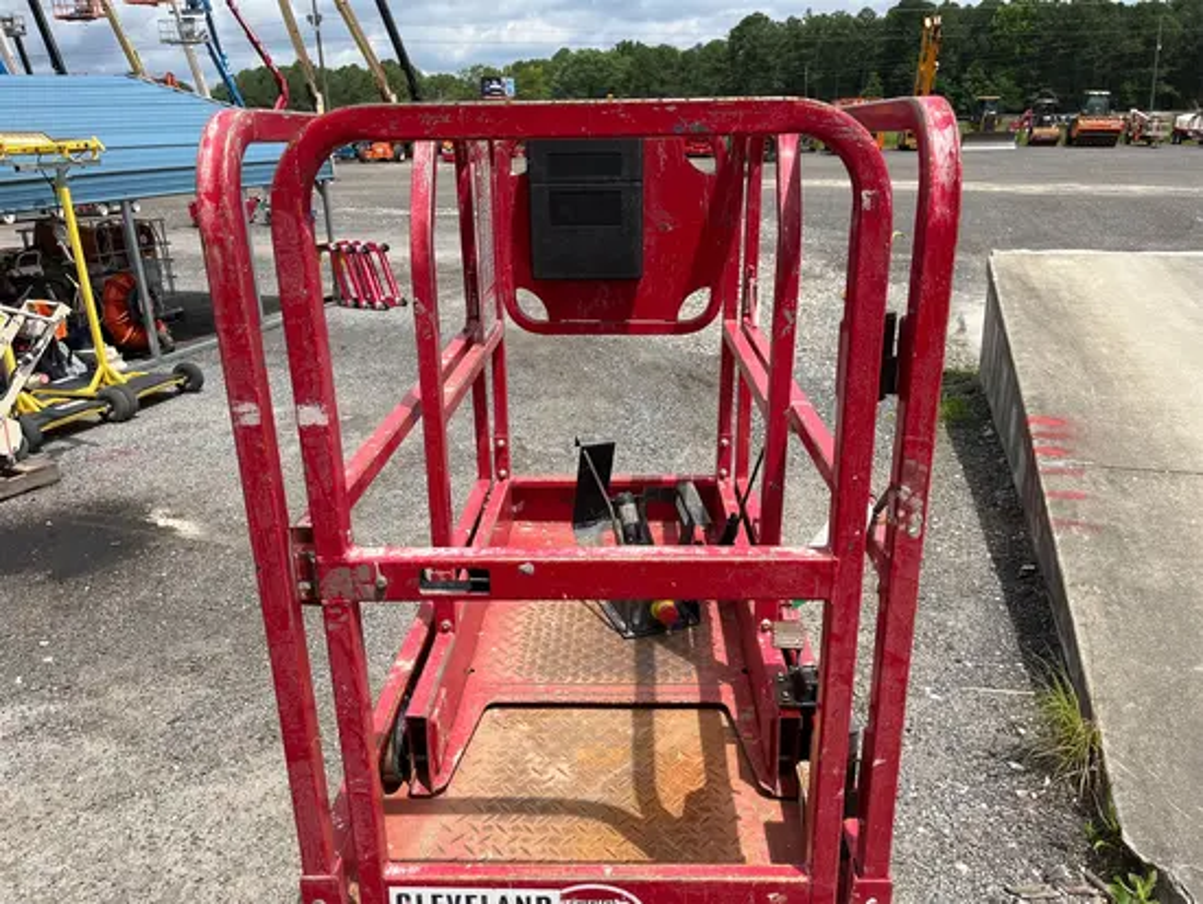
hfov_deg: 67.3
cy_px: 452
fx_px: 904
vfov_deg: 53.1
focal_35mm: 26
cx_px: 602
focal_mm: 5.1
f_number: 1.6
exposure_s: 1/3135
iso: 50
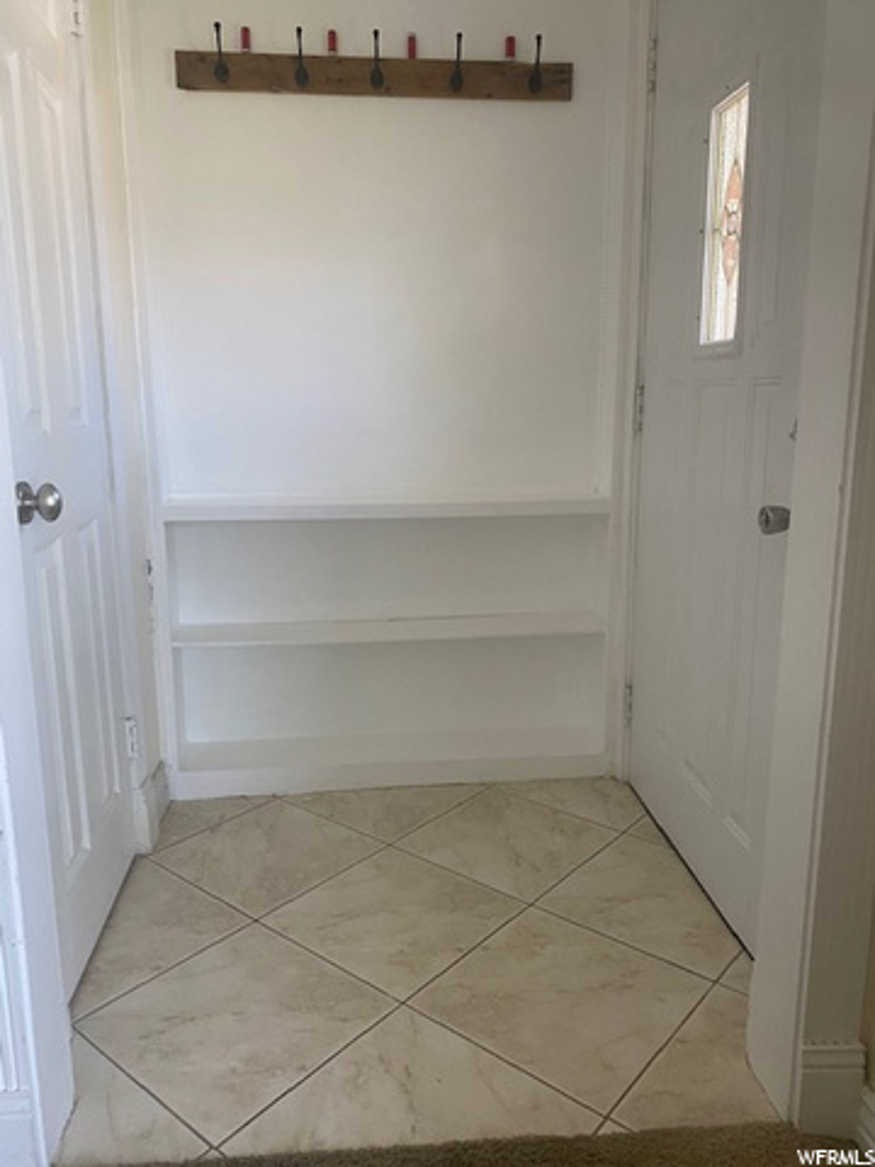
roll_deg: +0.8
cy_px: 584
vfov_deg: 67.3
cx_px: 438
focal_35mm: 26
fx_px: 876
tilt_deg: -11.2
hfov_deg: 53.1
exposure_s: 1/94
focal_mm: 4.25
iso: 125
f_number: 1.8
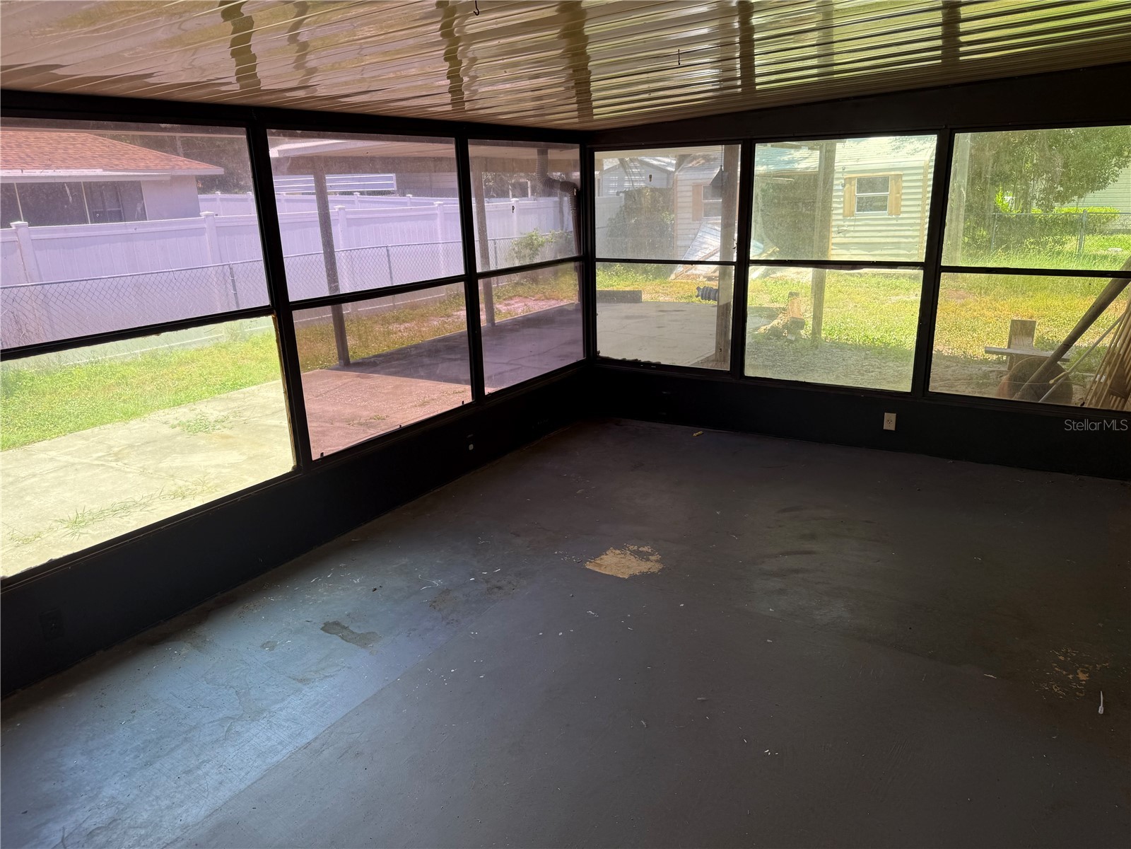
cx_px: 566
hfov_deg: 71.6
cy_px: 424
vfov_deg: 56.8
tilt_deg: -15.8
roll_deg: +1.5
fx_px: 784
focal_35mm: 24
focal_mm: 6.76
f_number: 1.78
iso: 80
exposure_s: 1/365
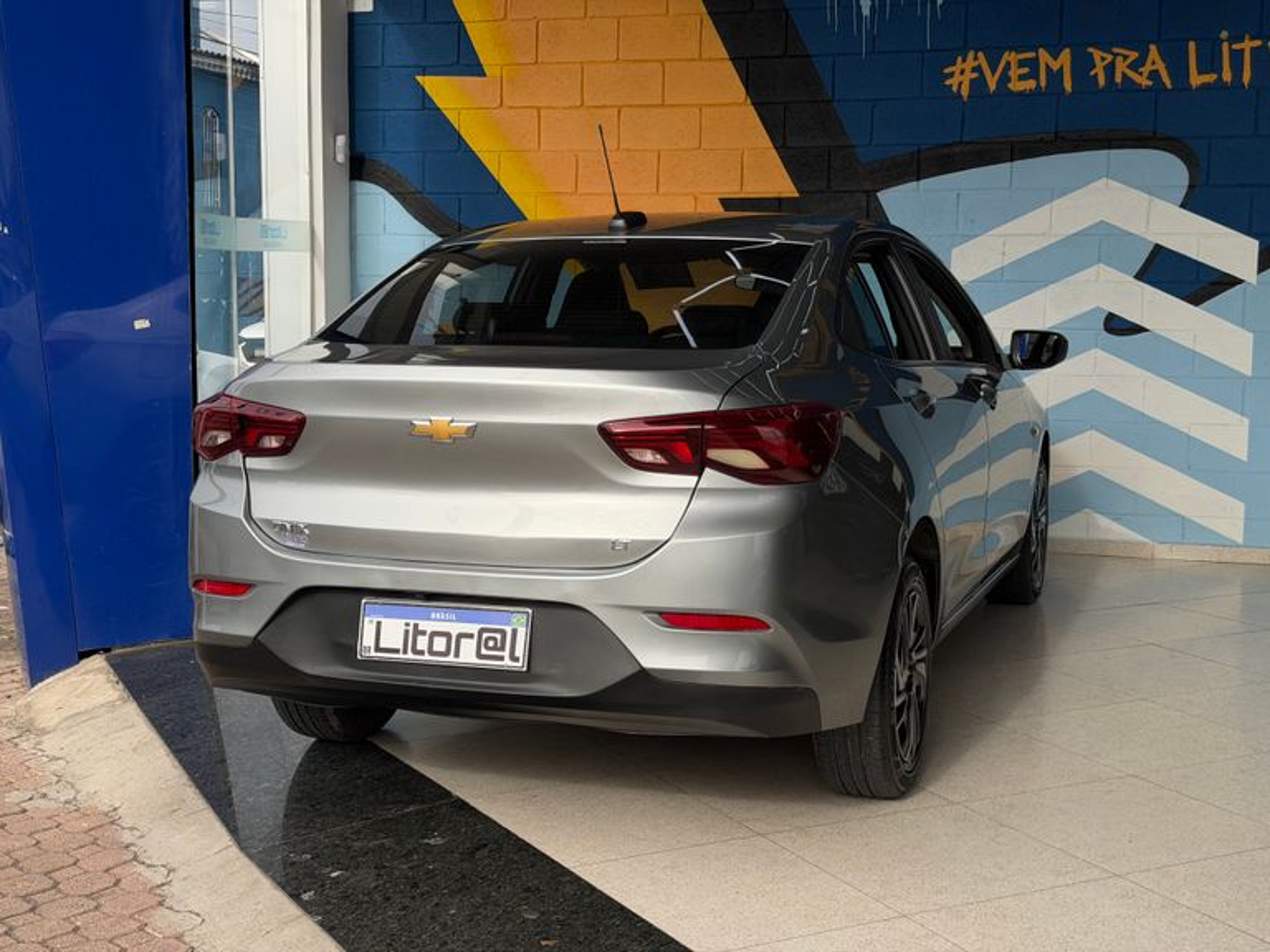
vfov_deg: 30.3
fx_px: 1761
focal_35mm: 48
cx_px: 635
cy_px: 476
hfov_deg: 39.7
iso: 100
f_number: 1.78
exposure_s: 1/3534
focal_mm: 6.76
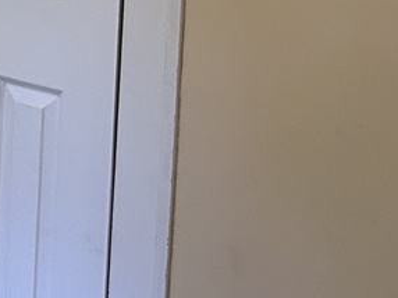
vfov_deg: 10.6
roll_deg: -2.3
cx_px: -355
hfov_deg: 13.3
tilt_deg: -3.5
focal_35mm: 131
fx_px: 1505
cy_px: -231
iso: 200
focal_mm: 5.7
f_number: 1.5
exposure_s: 1/60
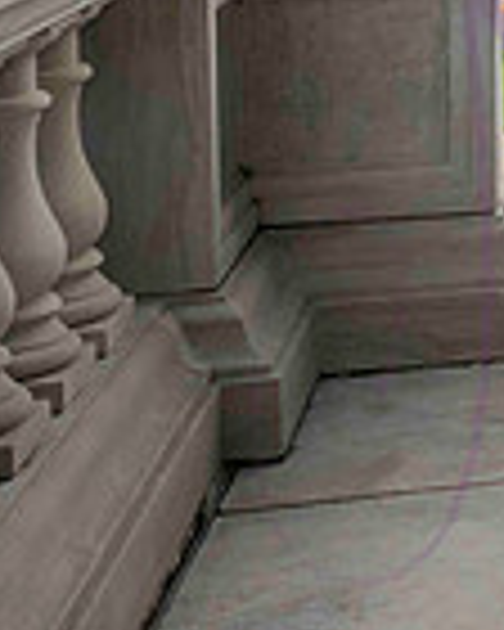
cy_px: -160
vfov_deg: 18.2
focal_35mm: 99
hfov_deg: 12.5
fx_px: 1846
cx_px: 1183
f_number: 14
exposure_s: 1/400
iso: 560
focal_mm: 24
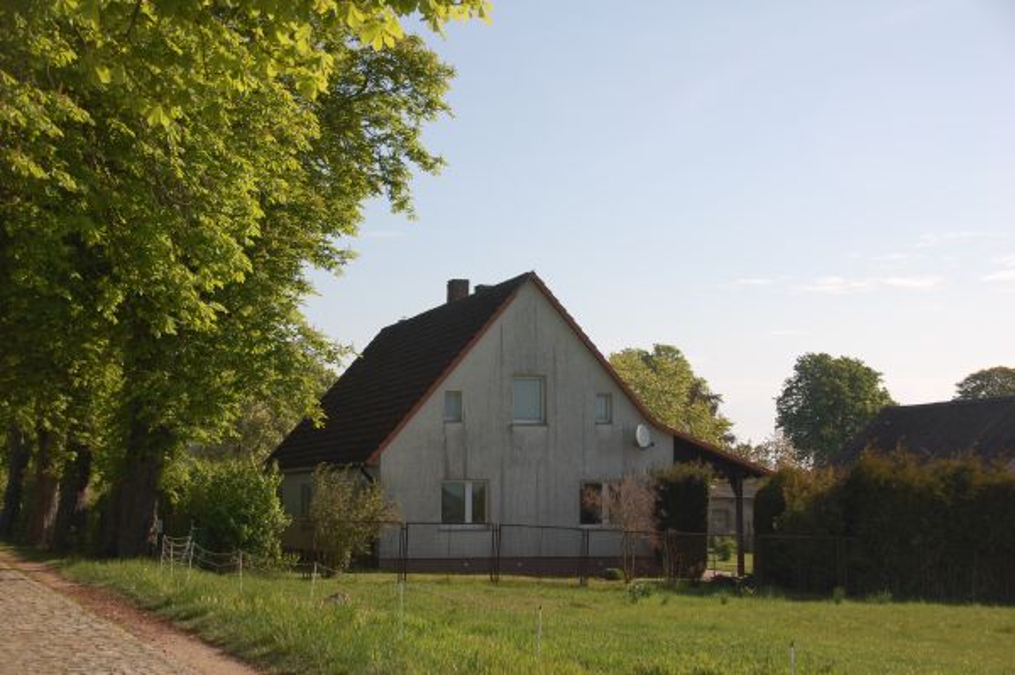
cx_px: 508
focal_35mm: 66
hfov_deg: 30.5
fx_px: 1859
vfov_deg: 20.6
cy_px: 338
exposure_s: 1/500
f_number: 7.1
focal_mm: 44
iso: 200
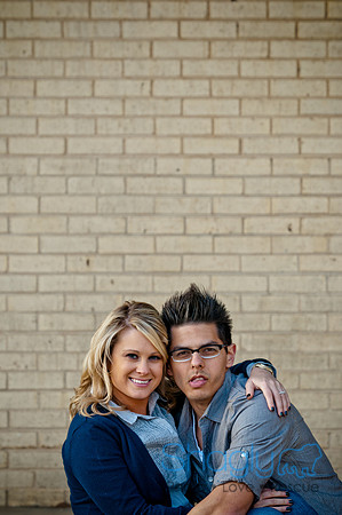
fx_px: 2785
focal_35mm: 195
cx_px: 171
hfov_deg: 7.0
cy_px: 258
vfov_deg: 10.6
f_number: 5
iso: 400
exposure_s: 1/160
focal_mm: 130
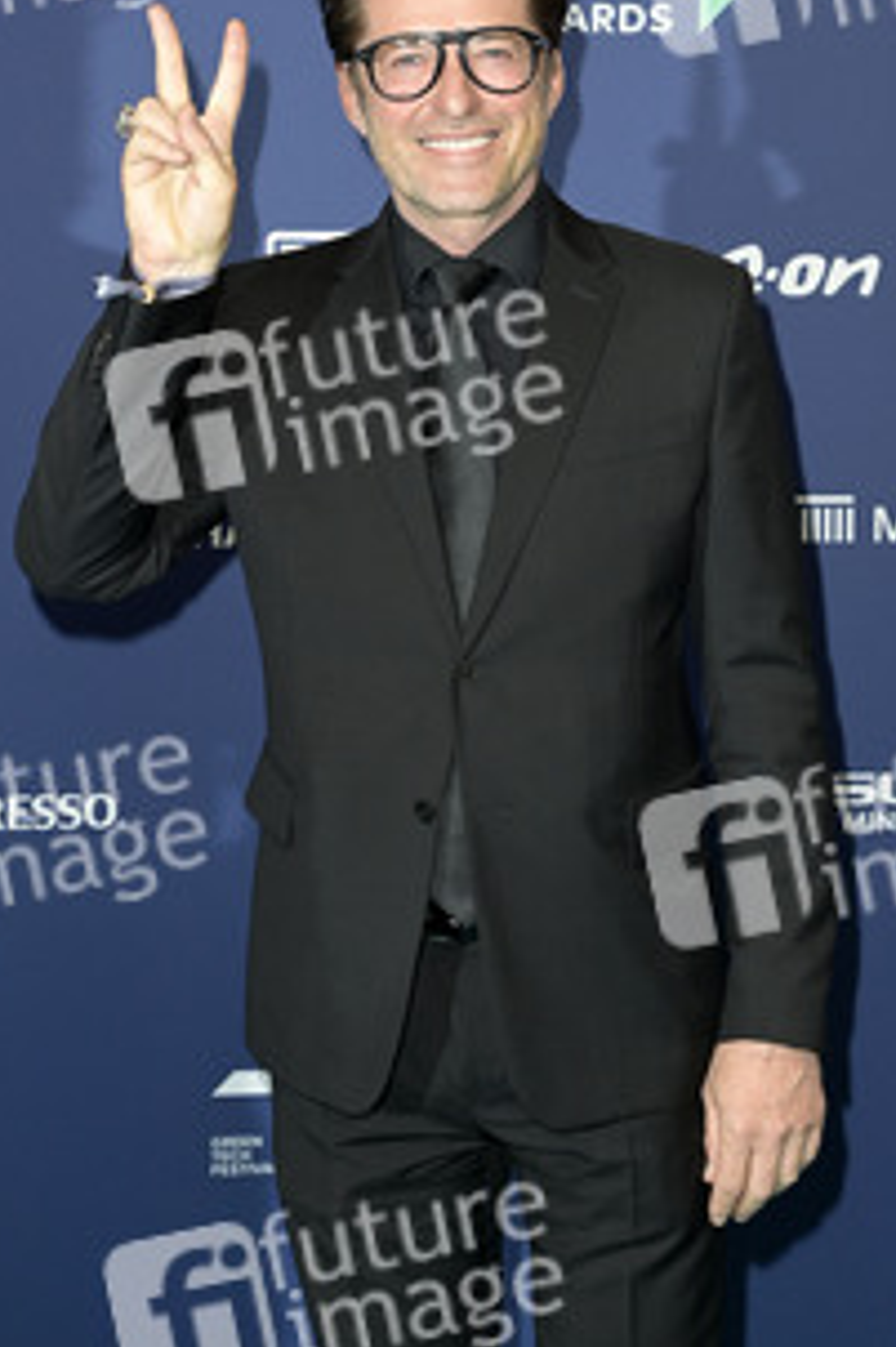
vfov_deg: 24.8
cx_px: 464
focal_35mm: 82
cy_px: 620
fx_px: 3065
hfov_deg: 16.6
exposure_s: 1/250
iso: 800
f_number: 5.6
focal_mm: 62
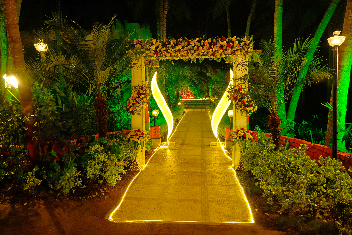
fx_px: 235
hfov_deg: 73.7
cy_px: 118
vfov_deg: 53.1
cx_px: 176
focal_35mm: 24
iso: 2500
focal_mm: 16
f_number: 4
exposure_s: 1/160
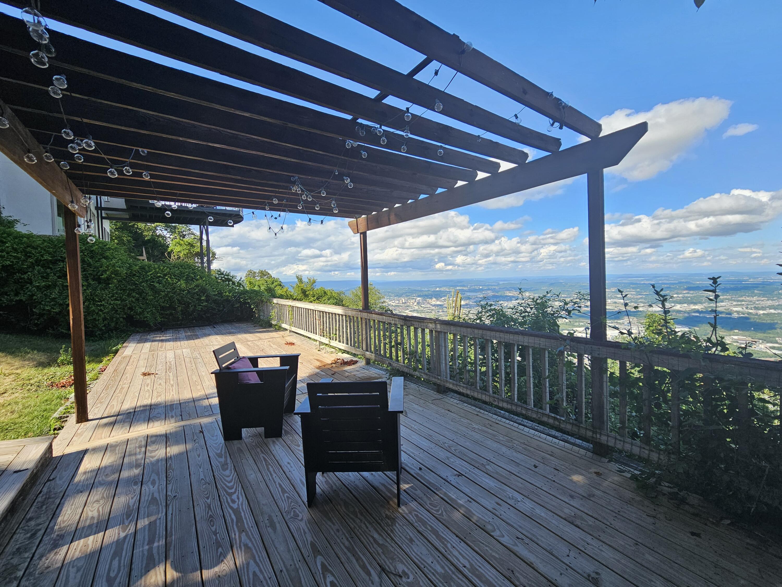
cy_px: 294
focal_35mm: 13
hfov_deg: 106.2
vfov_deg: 89.9
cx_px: 391
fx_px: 294
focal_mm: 2.2
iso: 50
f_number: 2.2
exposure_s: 1/902
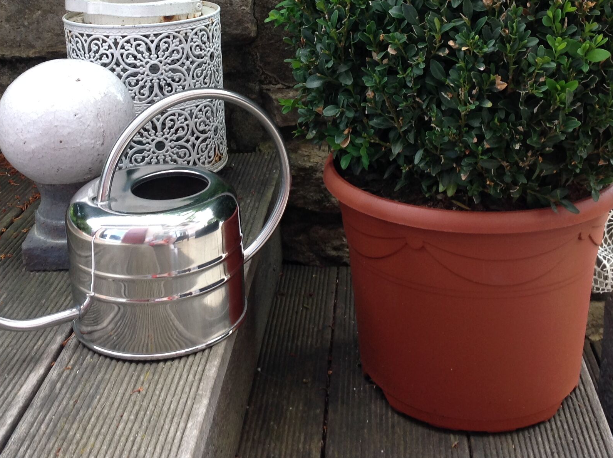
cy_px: 93
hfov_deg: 33.8
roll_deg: +1.0
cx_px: 272
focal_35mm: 57
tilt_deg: -16.3
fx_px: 1008
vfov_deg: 25.2
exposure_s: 1/17
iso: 50
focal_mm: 4.28
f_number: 2.4
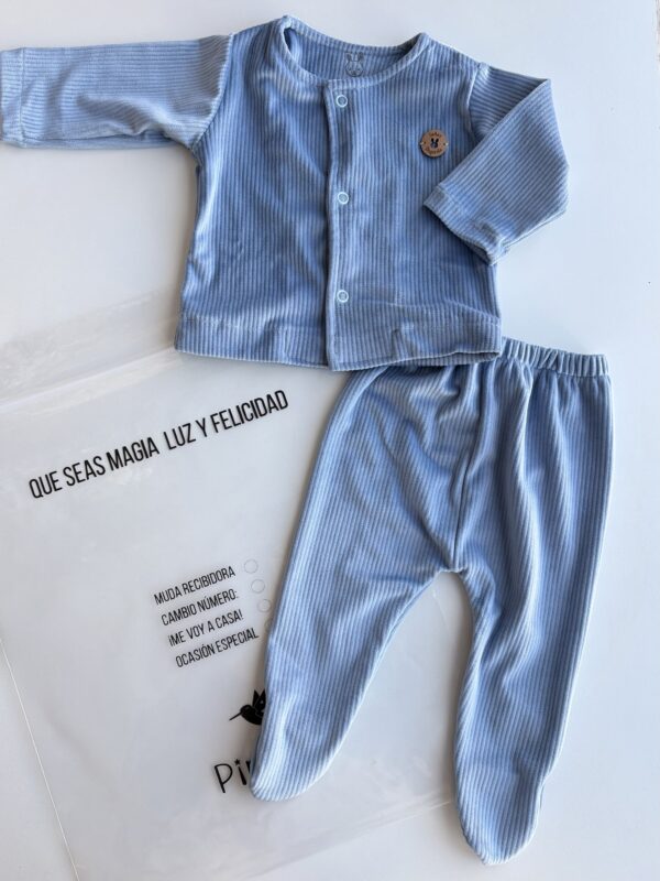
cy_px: 440
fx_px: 661
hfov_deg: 53.1
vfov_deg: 67.3
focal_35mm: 26
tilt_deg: -85.4
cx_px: 330
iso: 40
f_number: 1.6
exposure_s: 1/121
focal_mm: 5.96
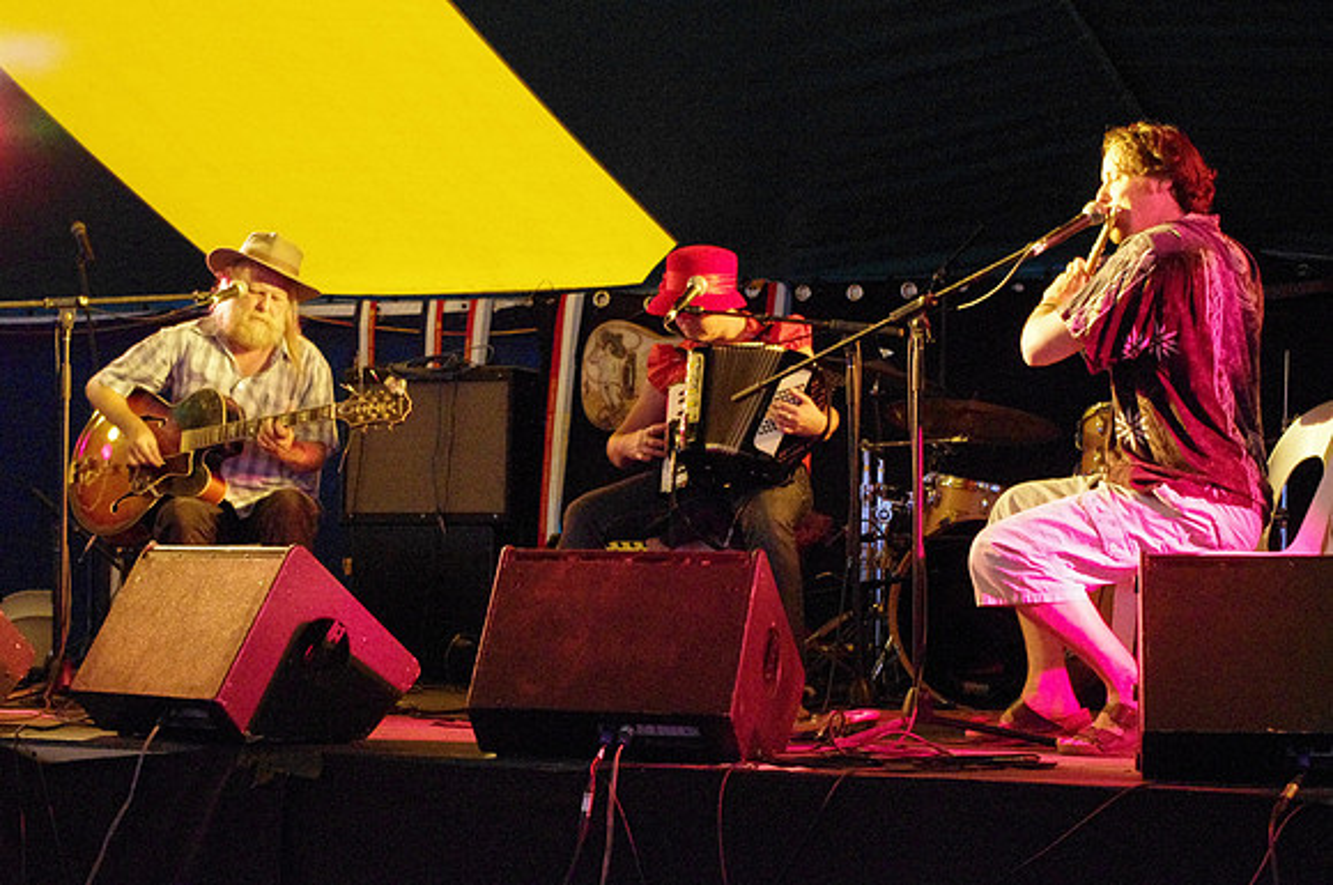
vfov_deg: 16.6
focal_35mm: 82
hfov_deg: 24.8
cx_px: 666
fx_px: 3032
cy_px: 442
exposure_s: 1/90
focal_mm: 55
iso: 12800
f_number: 5.6
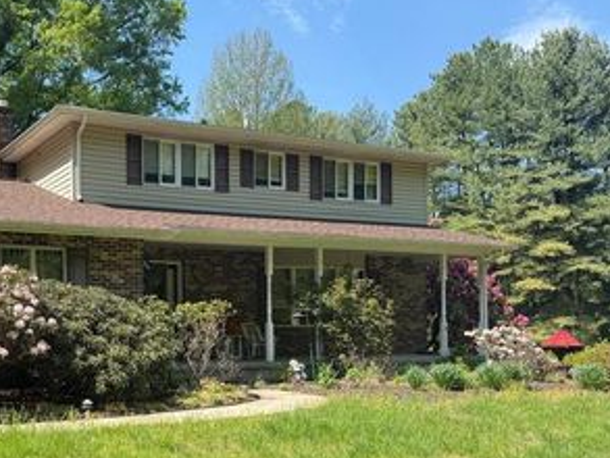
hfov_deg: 43.4
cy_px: 334
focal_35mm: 41
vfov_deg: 34.5
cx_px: 115
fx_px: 723
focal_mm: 6.76
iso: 80
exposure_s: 1/1456
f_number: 1.78
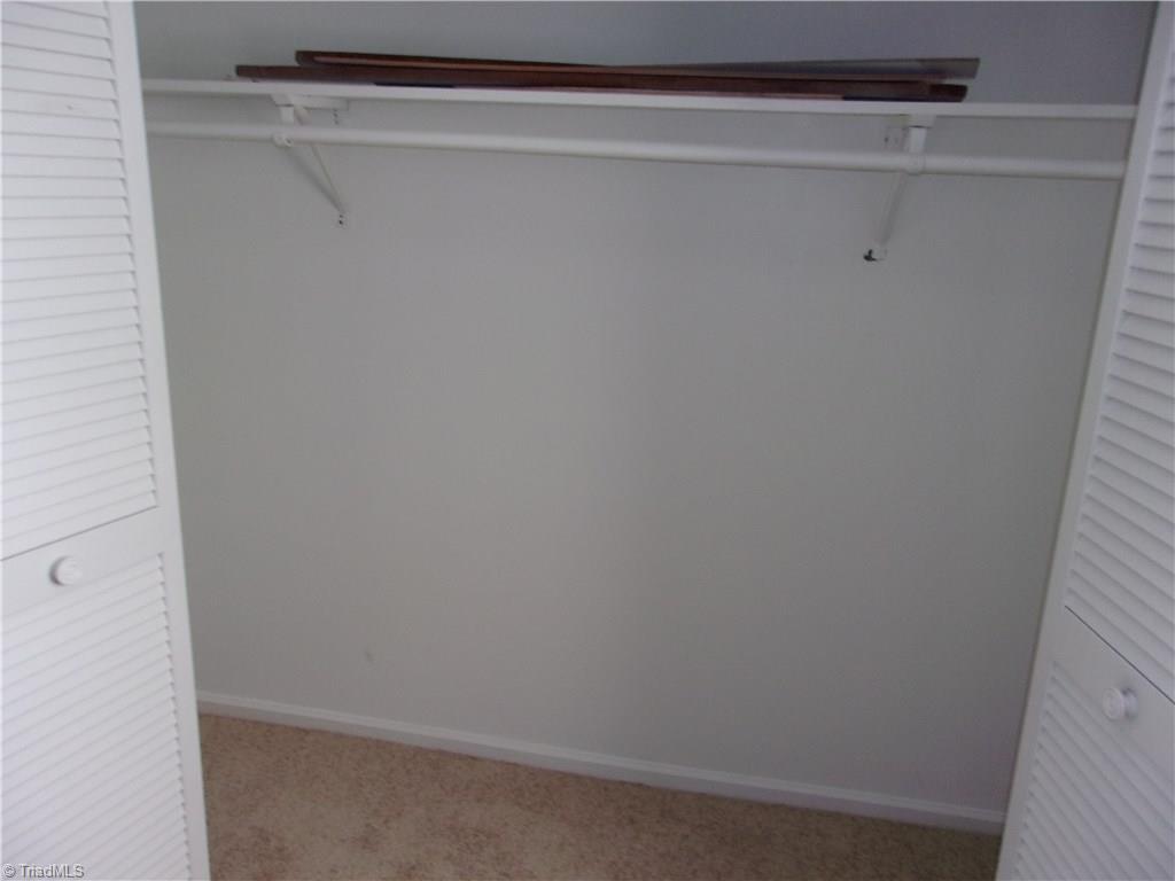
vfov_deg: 51.4
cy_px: 440
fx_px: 916
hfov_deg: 65.3
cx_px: 588
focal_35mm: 27
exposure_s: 1/34
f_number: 3
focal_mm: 4.9
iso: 200
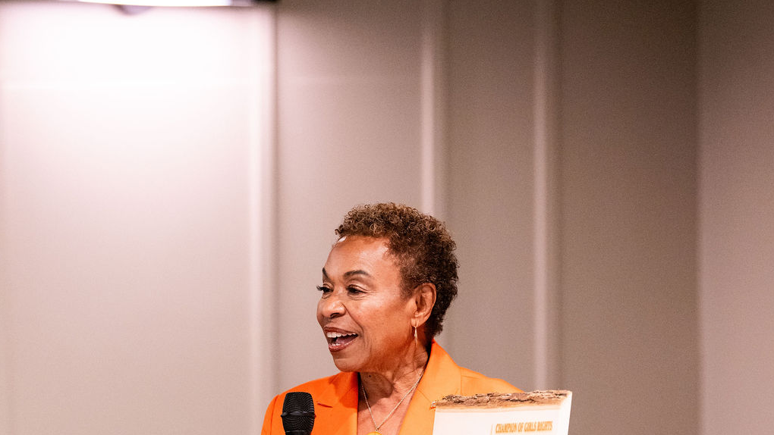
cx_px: 388
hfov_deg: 10.1
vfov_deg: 5.7
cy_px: 545
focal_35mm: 213
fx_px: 4372
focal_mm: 135
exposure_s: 1/100
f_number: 2.8
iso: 2500
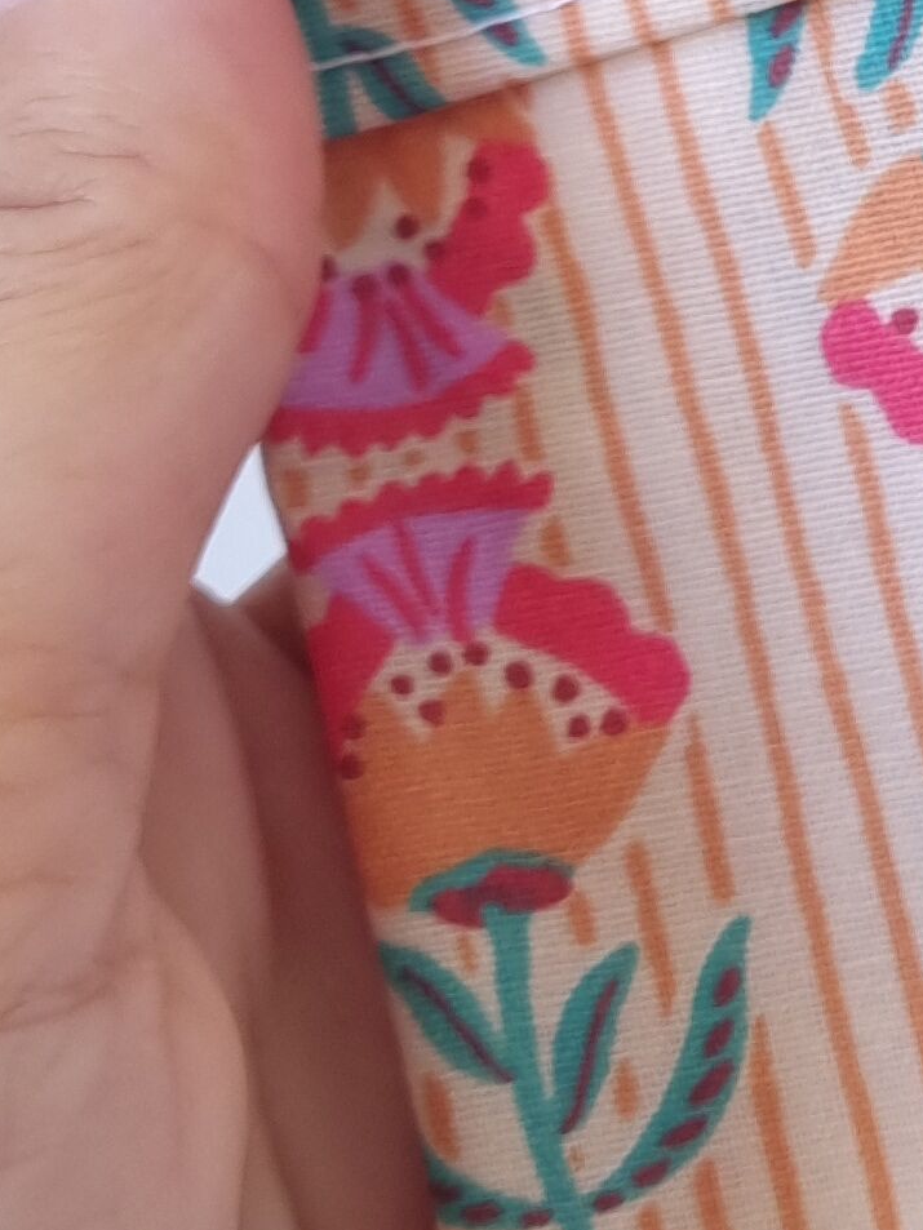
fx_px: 3910
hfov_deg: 12.7
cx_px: 1406
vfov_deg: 17.4
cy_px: -52
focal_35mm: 110
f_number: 1.8
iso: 100
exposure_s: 1/50
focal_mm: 5.4
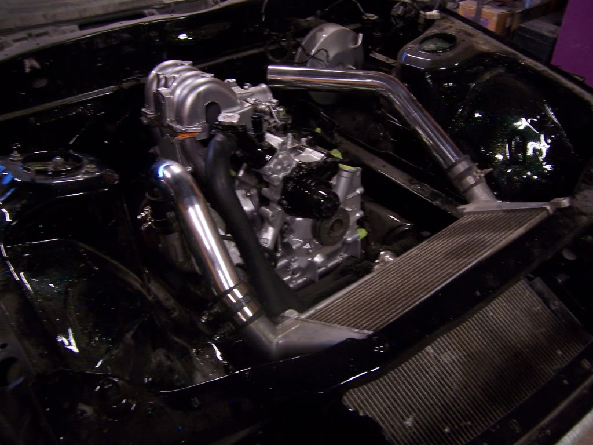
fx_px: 565
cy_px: 222
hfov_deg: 55.4
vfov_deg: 42.9
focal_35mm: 33
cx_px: 296
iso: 140
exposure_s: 1/8
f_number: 3.4
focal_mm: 5.5
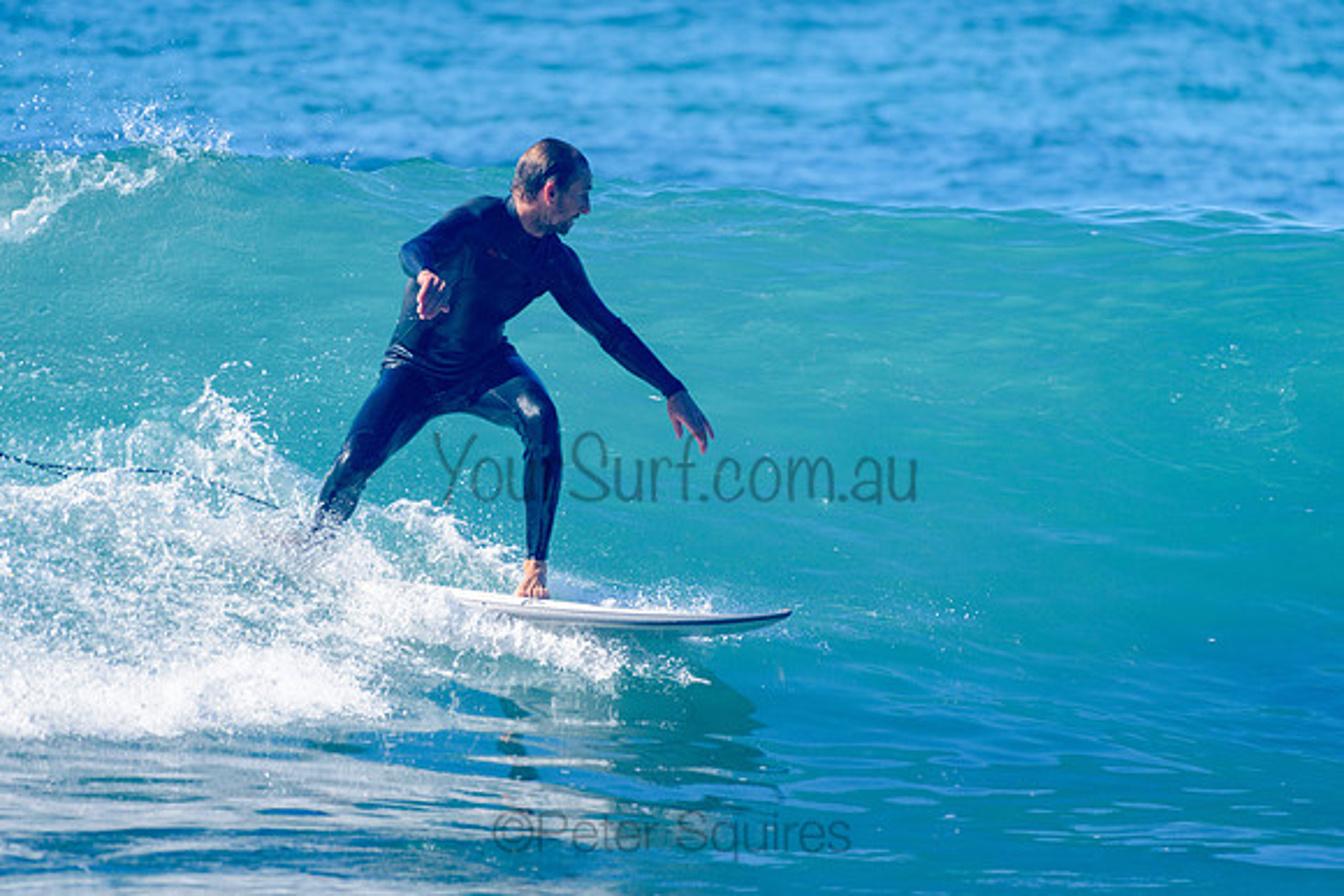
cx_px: 694
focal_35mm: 613
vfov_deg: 2.2
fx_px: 22882
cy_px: 347
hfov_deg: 3.4
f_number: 5.6
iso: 360
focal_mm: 500
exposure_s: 1/2000
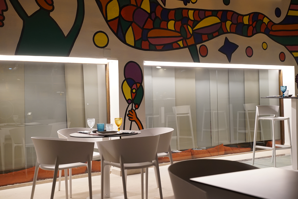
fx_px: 414
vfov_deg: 27.0
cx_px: 149
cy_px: 100
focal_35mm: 50
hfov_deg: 39.6
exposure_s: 1/100
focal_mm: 50
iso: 2000
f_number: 4
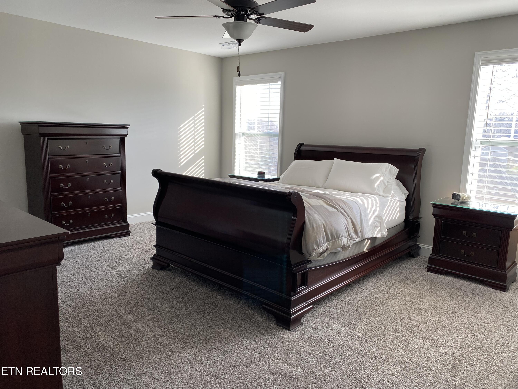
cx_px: 259
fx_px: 389
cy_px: 194
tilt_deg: -9.3
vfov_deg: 53.1
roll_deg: -1.3
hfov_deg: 67.3
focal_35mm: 26
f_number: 1.8
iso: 80
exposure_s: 1/121
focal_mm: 4.25
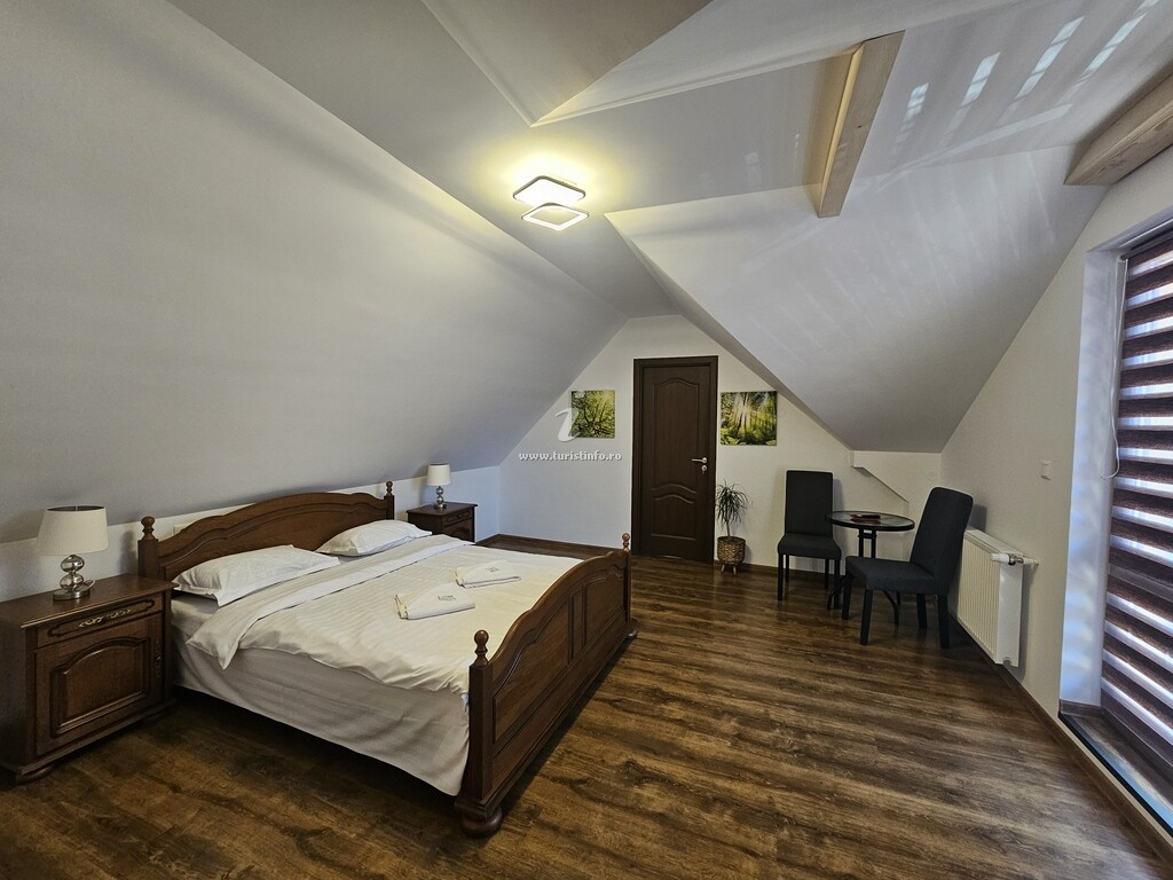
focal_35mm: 13
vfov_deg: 89.9
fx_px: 441
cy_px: 440
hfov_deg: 106.2
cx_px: 586
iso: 200
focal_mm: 2.2
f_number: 2.2
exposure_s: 1/50
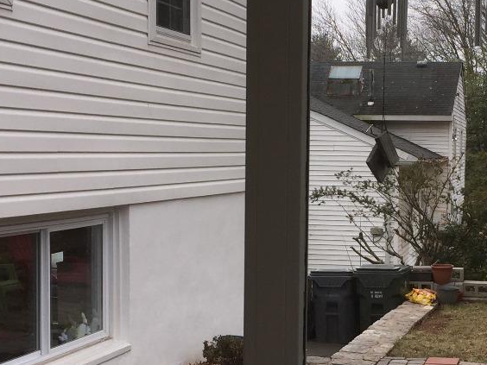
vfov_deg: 19.8
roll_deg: -1.2
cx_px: 368
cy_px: 249
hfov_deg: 26.0
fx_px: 1041
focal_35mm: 74
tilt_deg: -5.9
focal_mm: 4.15
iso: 32
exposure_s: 1/425
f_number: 2.2
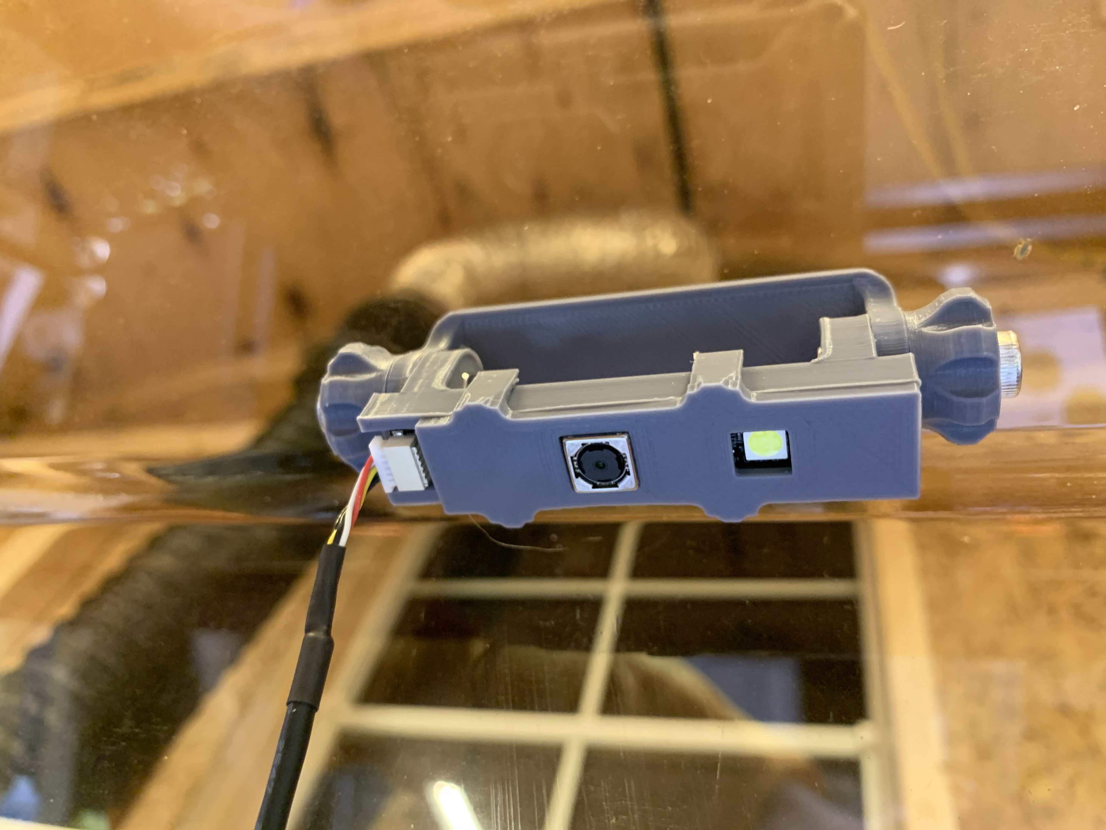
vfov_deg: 53.1
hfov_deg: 67.3
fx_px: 831
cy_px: 415
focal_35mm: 26
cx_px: 553
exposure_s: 1/30
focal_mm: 4.25
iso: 500
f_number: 1.8
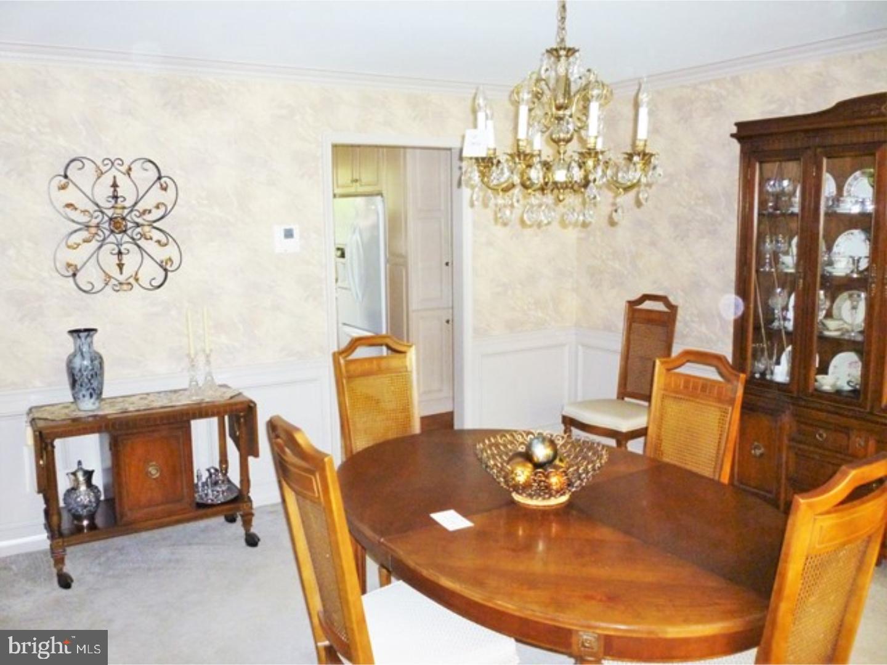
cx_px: 444
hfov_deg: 61.7
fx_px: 743
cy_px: 332
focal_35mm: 29
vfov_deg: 48.2
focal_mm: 5.2
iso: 500
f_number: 3.3
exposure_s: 1/60
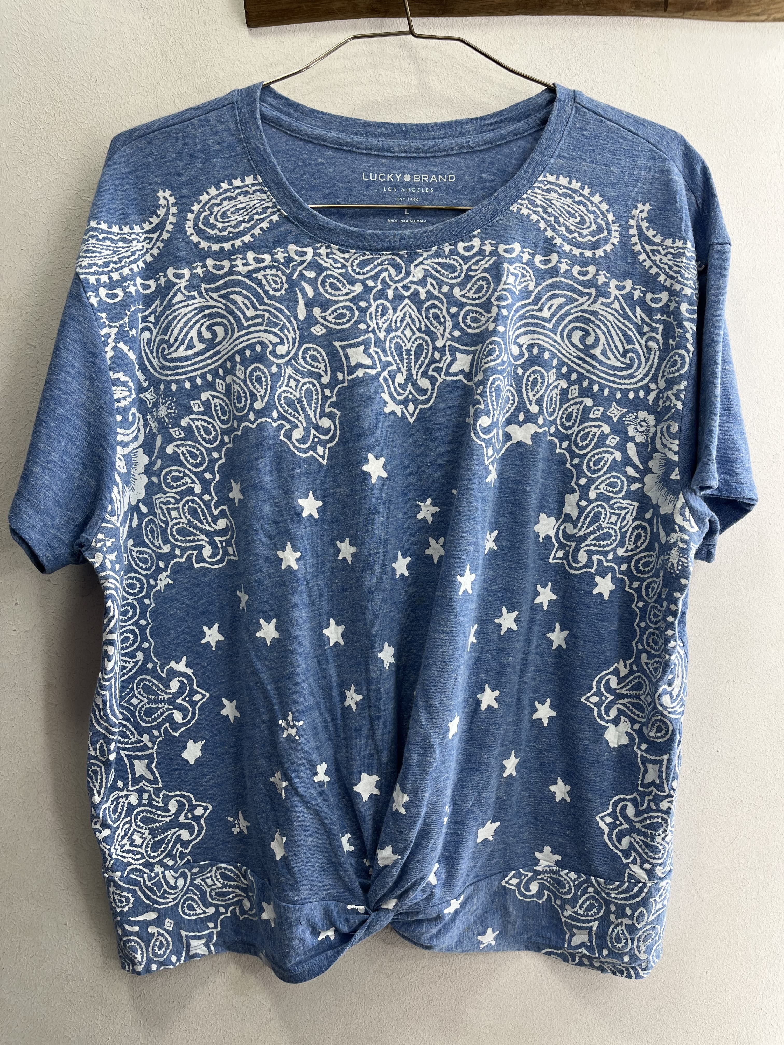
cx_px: 392
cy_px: 522
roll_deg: -0.1
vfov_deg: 67.3
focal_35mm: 26
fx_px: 785
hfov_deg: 53.1
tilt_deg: -3.3
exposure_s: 1/150
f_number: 1.6
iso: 32
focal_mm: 5.1
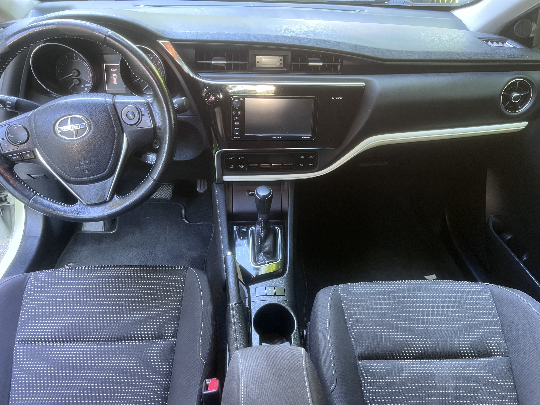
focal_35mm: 26
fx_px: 406
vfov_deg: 53.1
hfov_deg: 67.3
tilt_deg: -31.0
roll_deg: -0.3
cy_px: 202
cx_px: 270
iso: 400
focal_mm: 5.7
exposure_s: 1/60
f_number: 1.5
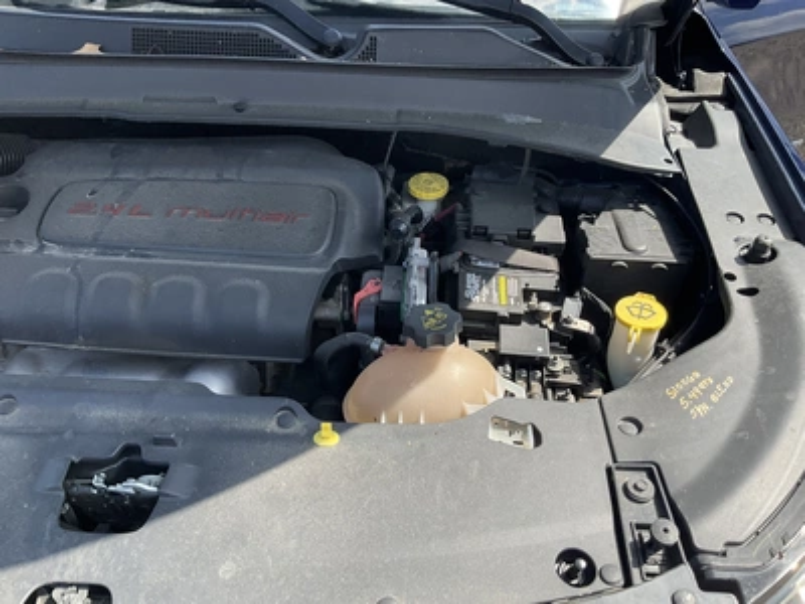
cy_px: 302
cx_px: 402
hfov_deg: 61.7
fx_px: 674
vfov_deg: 48.2
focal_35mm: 29
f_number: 1.8
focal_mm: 3
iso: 25
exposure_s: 1/568
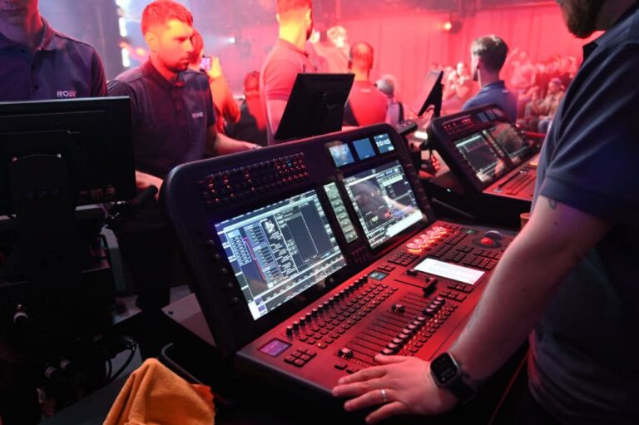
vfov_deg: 42.3
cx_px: 320
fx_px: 550
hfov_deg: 60.3
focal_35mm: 31
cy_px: 212
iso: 3200
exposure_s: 1/100
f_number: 4
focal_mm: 31
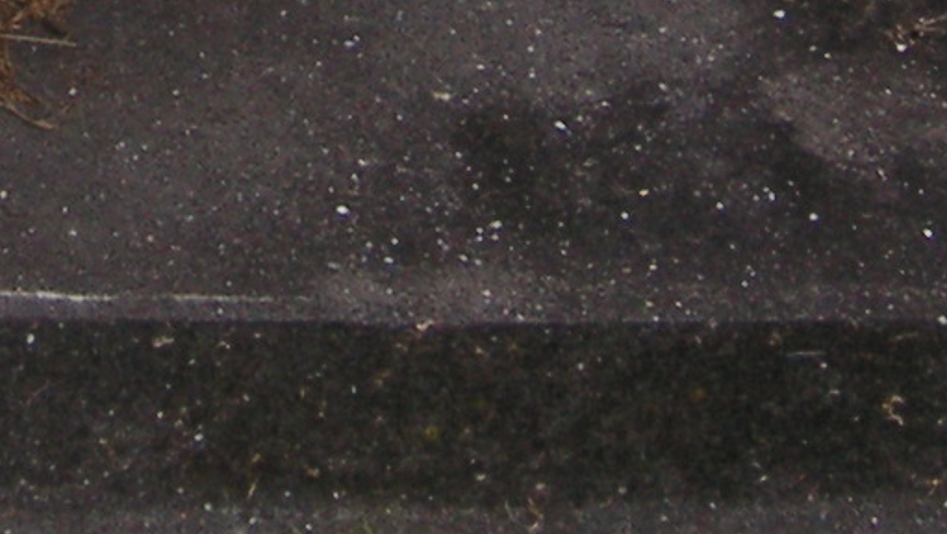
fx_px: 6029
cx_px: -117
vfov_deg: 4.8
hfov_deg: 8.9
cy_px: -1120
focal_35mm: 240
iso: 50
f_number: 3.1
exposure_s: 1/750
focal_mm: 7.3
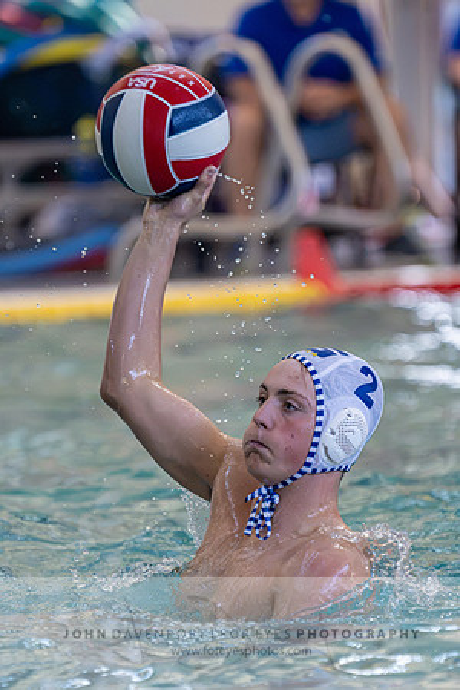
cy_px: 400
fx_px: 8333
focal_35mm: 435
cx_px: 269
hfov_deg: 3.2
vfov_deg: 4.7
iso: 8000
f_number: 4
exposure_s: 1/1000
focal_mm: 250
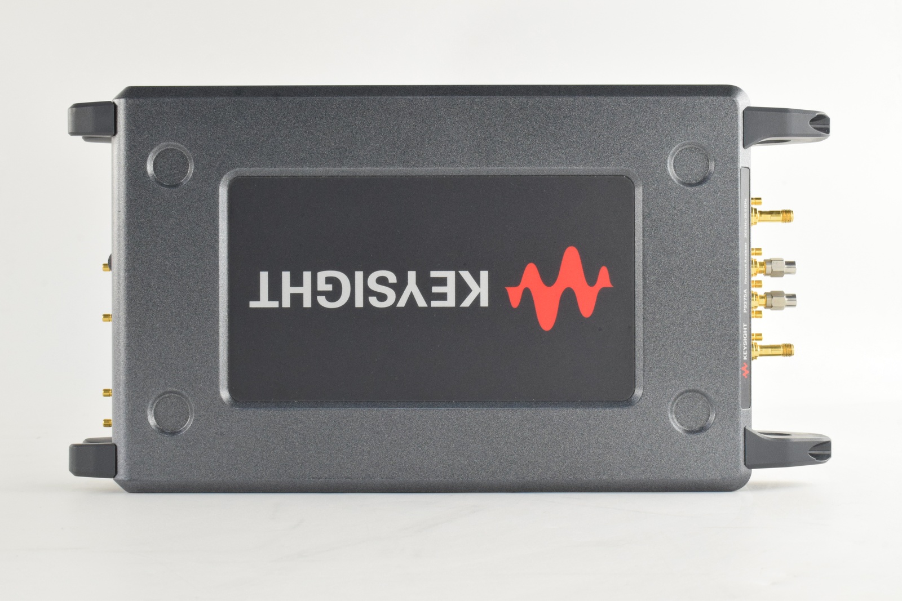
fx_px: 1428
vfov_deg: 23.8
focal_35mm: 57
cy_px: 300
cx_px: 451
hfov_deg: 35.1
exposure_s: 1/30
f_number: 22
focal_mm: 38
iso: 1600
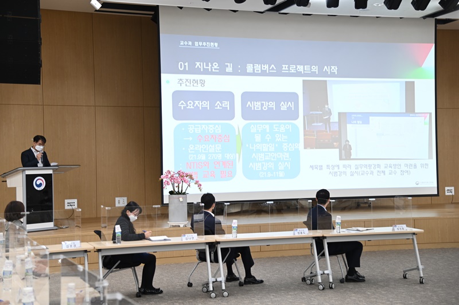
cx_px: 230
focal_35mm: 62
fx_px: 790
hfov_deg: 32.4
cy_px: 152
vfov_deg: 21.9
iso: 1000
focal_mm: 62
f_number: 4
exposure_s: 1/60
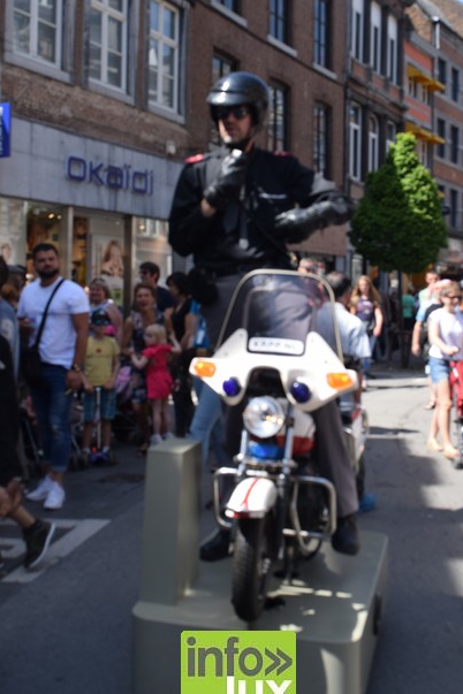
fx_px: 810
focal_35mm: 42
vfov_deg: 46.1
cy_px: 273
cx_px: 238
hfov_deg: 31.9
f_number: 9
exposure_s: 1/320
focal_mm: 22
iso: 200
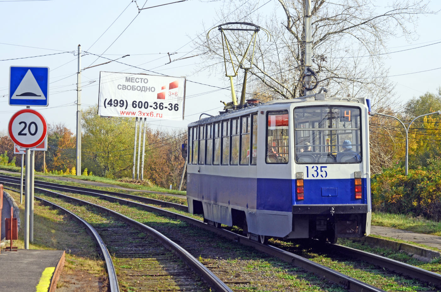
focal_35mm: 99
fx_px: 1210
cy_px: 146
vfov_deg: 13.8
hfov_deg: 20.7
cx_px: 220
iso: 200
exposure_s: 1/320
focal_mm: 66
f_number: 10
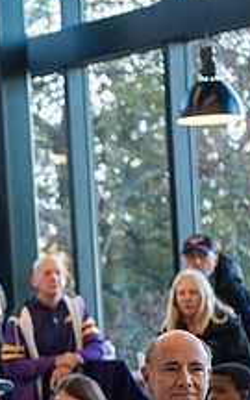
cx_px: -106
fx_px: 1853
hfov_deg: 7.6
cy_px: 316
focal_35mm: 170
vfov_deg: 12.3
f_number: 3.5
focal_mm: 62
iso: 1250
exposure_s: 1/400
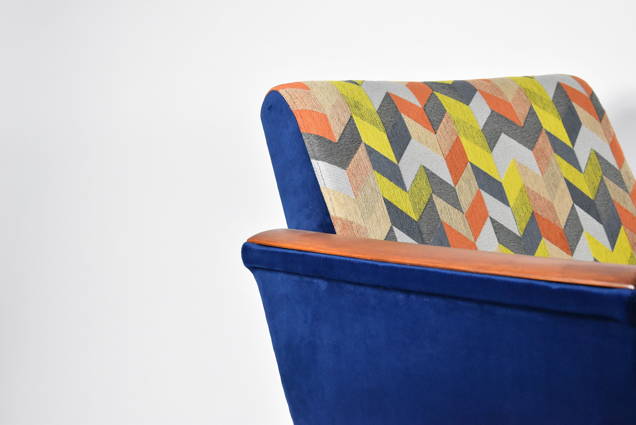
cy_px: 212
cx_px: 318
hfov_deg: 24.6
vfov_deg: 16.6
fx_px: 1459
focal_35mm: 82
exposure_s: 1/125
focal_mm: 55
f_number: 5.6
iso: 2200
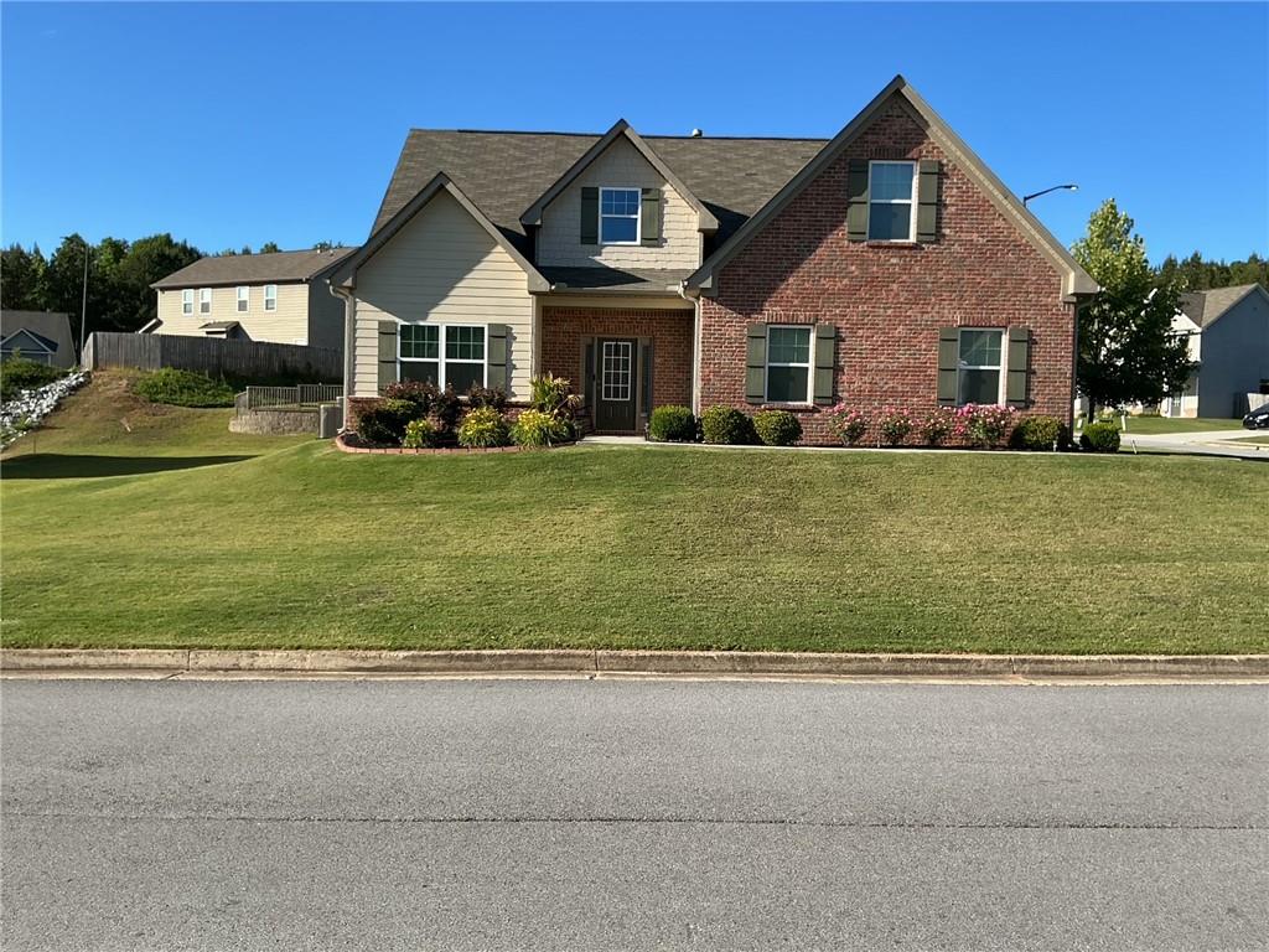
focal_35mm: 29
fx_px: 1063
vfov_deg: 48.2
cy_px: 476
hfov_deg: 61.7
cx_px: 634
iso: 25
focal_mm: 3
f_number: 1.8
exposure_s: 1/1168
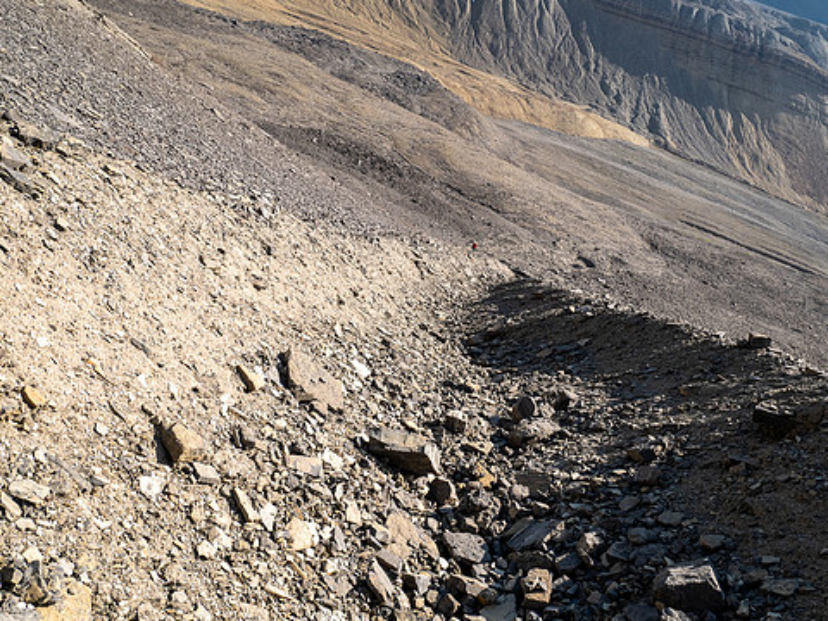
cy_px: 360
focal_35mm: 29
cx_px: 452
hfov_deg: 61.5
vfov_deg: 48.1
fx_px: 694
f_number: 8
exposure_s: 1/160
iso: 200
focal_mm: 12
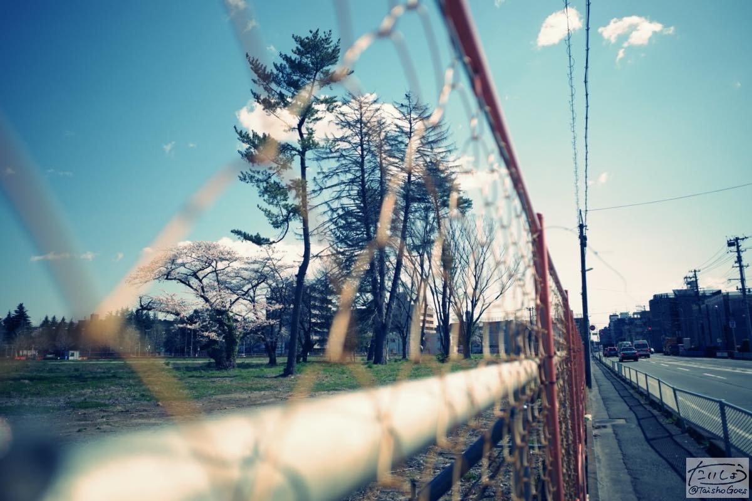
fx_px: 585
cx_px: 376
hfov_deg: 65.5
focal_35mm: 28
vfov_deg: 46.4
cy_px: 250
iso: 100
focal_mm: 18.3
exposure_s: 1/800
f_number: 2.8
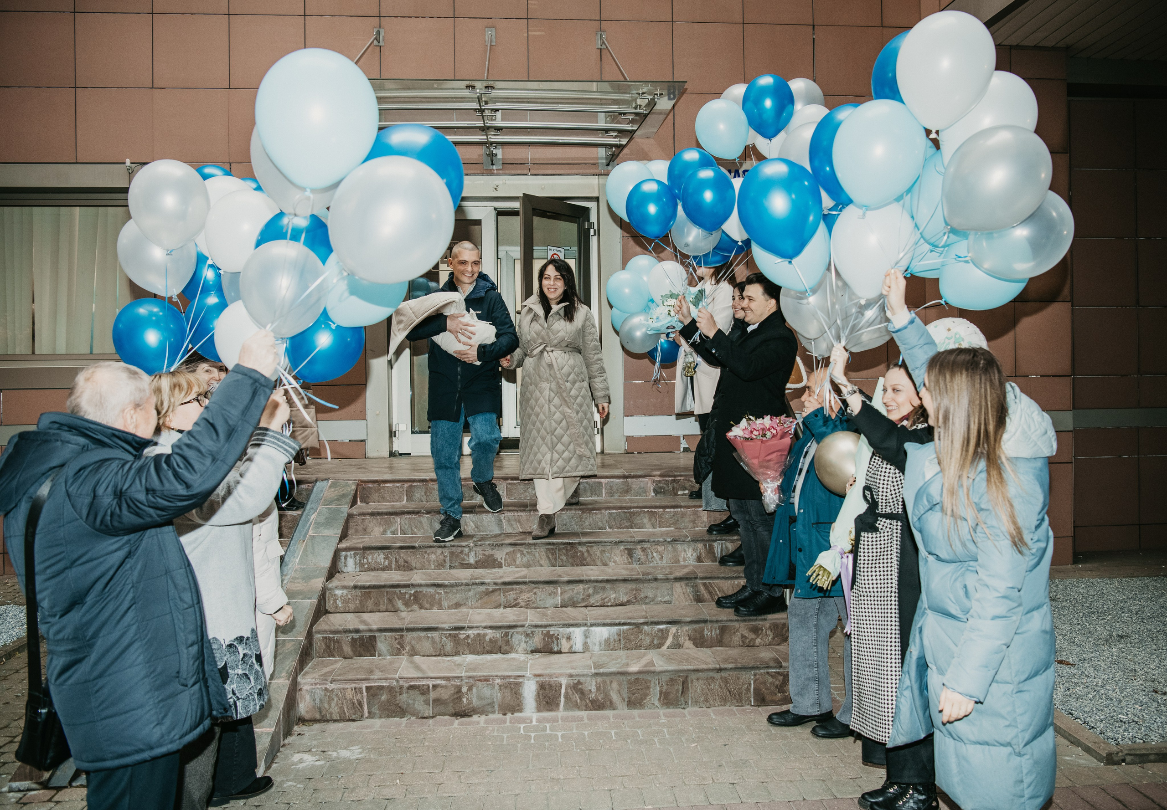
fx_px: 1036
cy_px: 398
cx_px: 621
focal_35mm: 32
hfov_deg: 58.7
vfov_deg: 42.7
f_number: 4
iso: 400
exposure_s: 1/160
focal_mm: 30
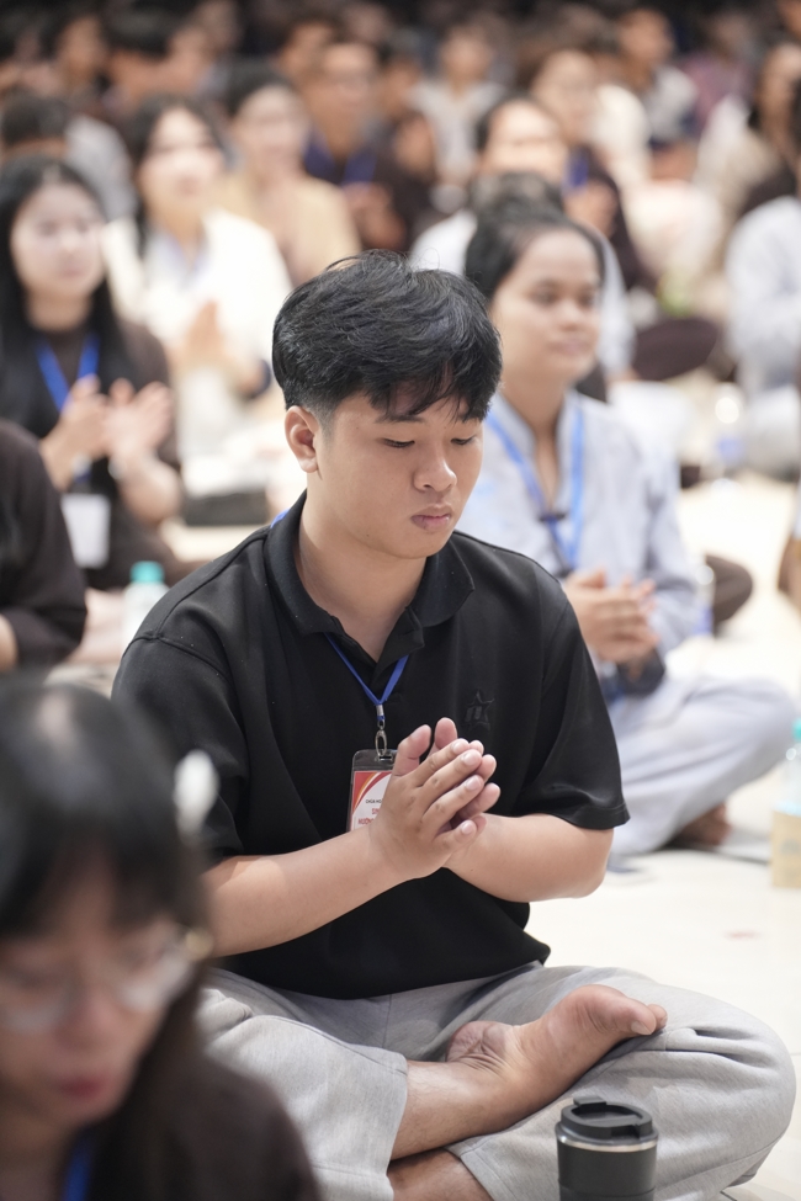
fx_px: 4305
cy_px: 600
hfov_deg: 10.6
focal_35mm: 129
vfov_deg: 15.9
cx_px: 400
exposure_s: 1/160
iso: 4000
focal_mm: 129
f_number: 2.8
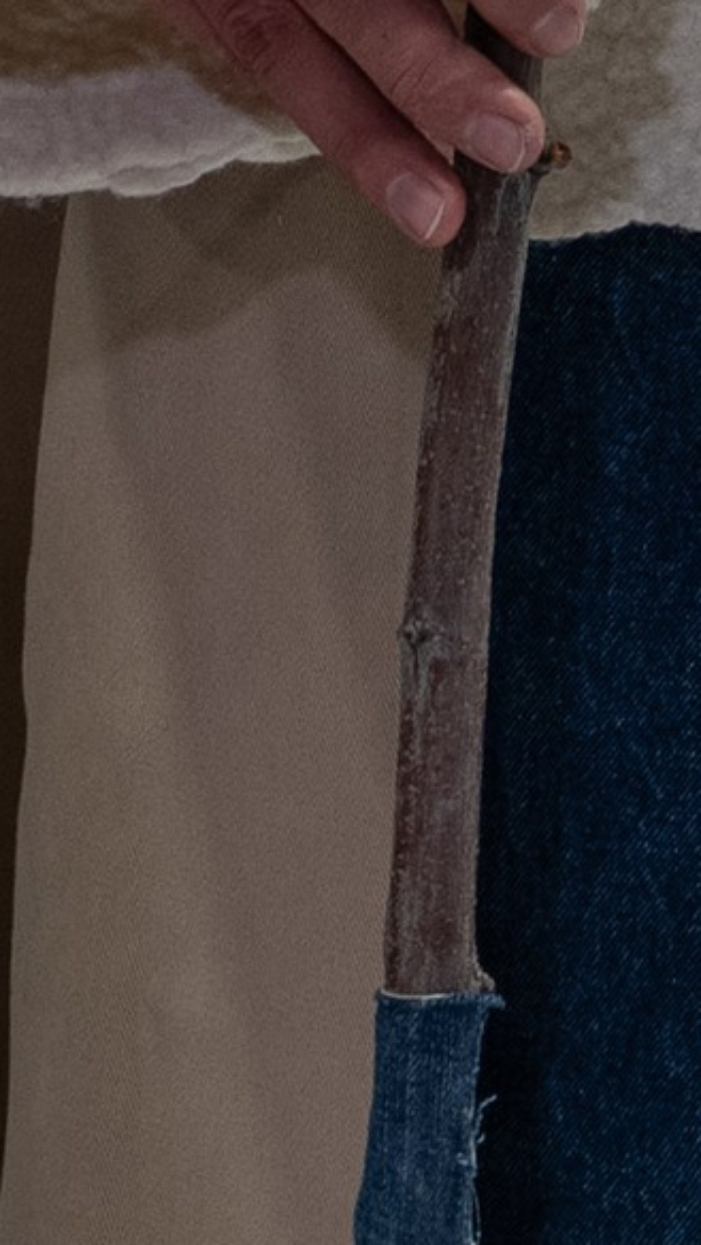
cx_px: 2448
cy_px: -2788
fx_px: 13632
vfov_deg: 4.9
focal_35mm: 413
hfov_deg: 2.9
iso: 200
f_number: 3.5
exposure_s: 1/160
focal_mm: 40
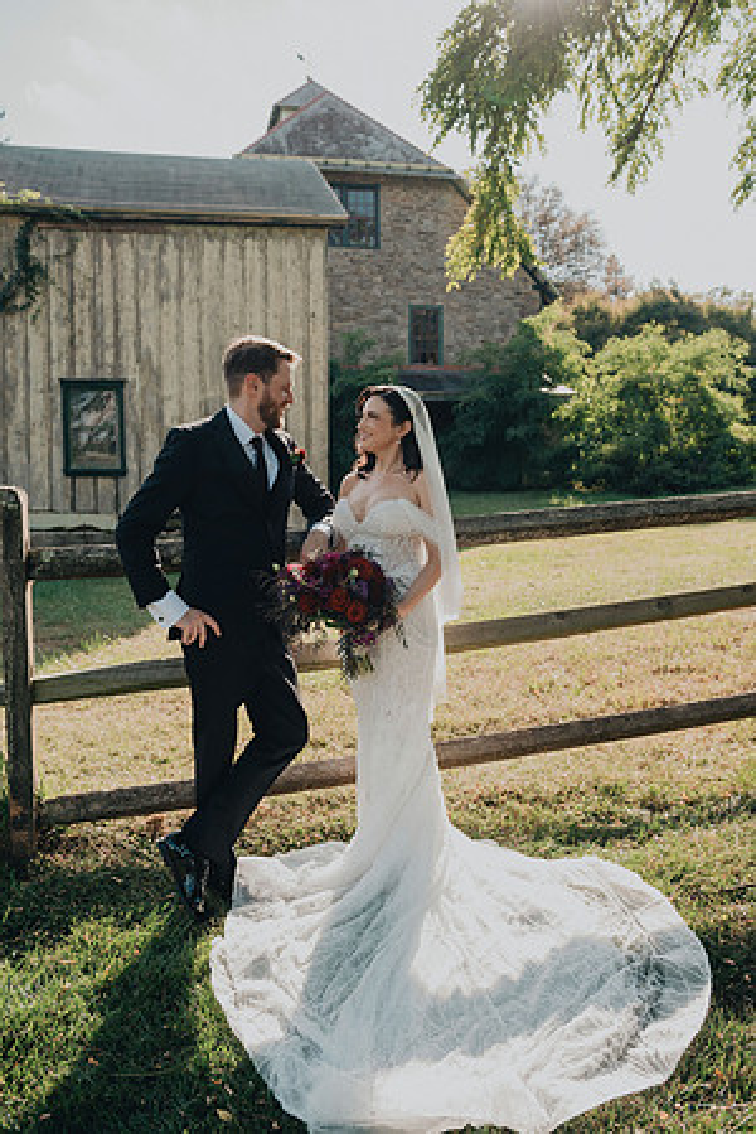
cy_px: 567
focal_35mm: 29
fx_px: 913
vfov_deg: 63.7
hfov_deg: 45.0
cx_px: 378
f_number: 4
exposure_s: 1/800
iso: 400
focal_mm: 29
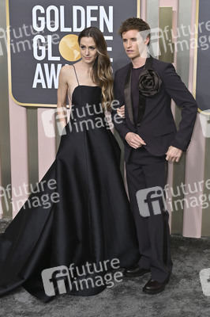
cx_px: 105
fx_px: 491
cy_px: 158
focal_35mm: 56
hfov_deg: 24.2
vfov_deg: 35.7
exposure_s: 1/200
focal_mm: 56
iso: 250
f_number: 8
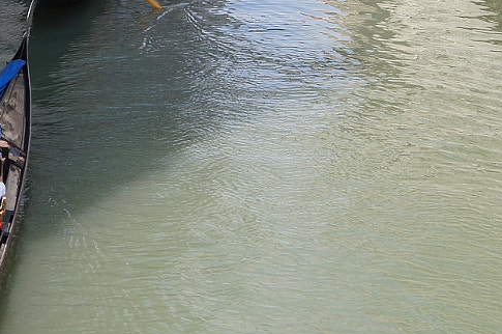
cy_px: 27
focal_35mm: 99
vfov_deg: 13.6
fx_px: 1379
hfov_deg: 20.2
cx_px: 32
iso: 100
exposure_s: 1/60
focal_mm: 20
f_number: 11
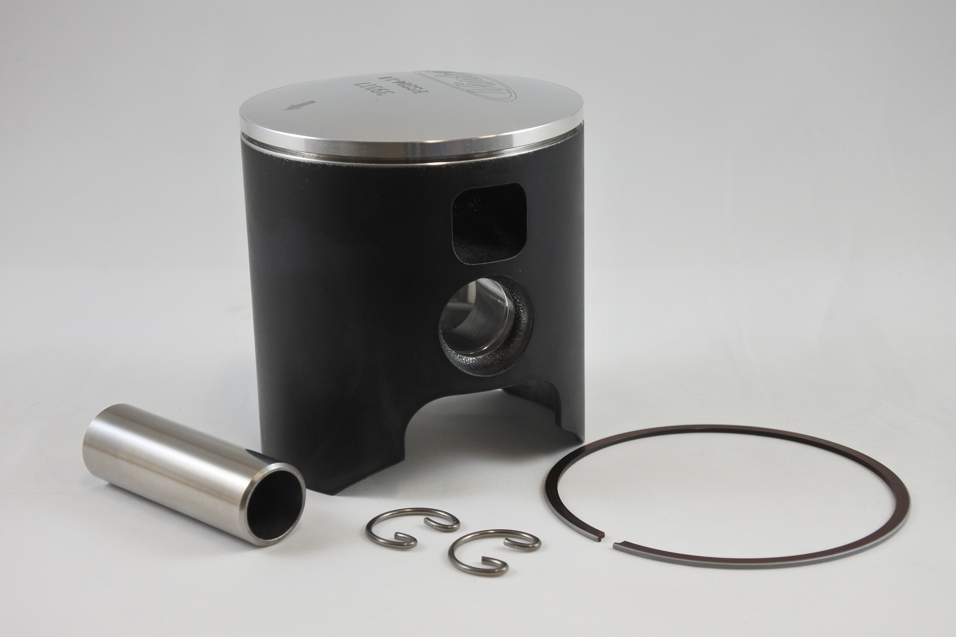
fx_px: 1620
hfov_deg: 32.9
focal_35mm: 61
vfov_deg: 22.3
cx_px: 478
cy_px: 318
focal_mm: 22.7
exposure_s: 1/125
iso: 500
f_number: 5
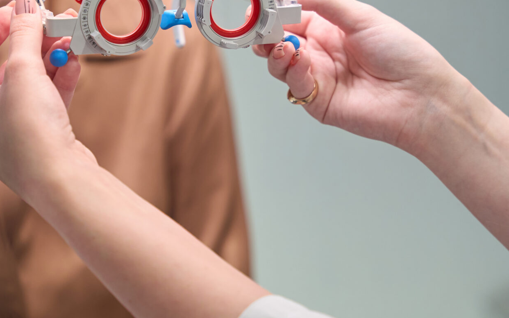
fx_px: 2040
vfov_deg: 8.9
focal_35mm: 147
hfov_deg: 14.2
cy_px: 87
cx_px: 145
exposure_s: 1/250
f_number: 2.8
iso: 800
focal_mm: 70
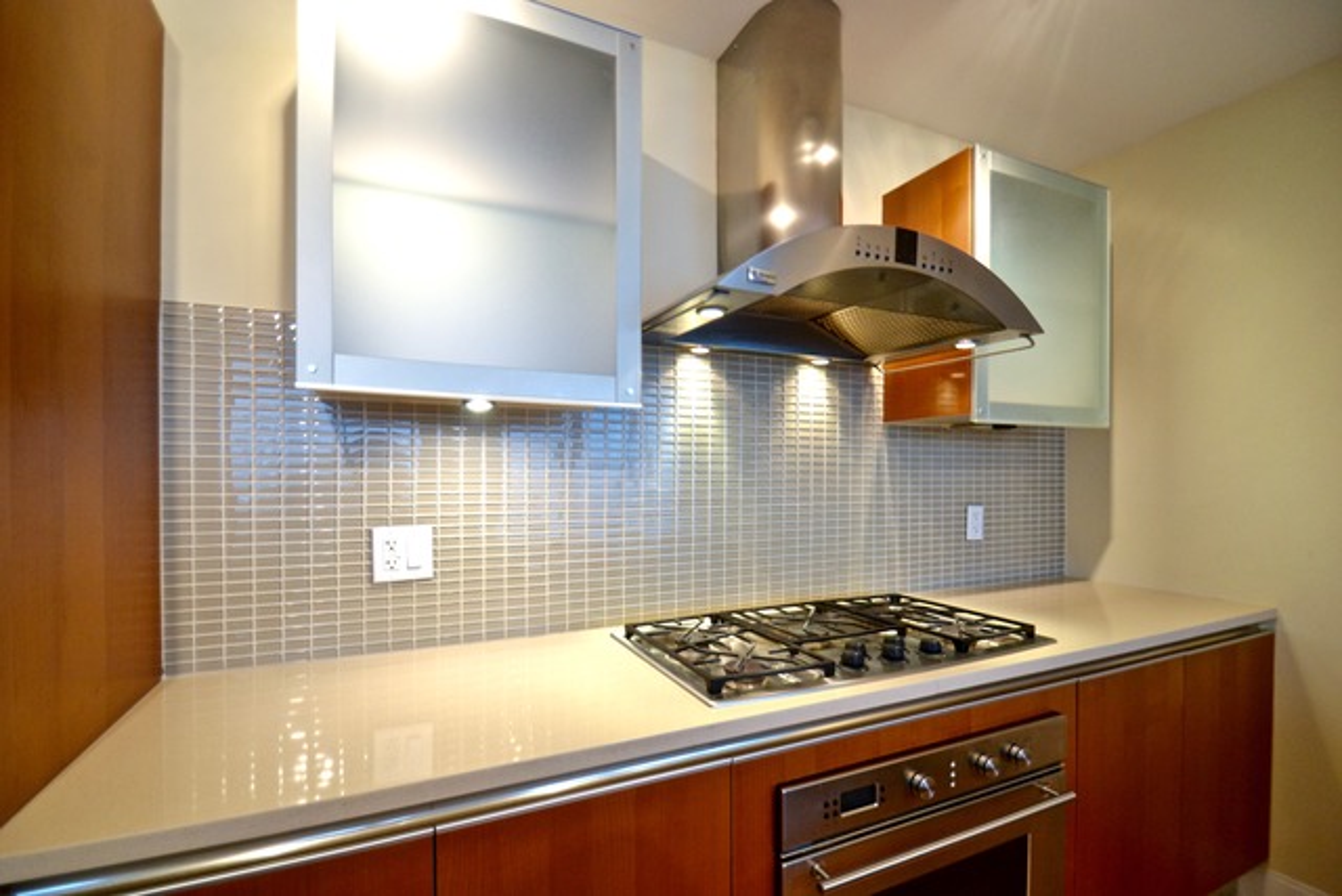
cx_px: 671
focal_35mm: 15
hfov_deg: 100.4
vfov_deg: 77.4
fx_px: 559
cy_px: 448
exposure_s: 1/60
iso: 720
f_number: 3.5
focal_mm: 10
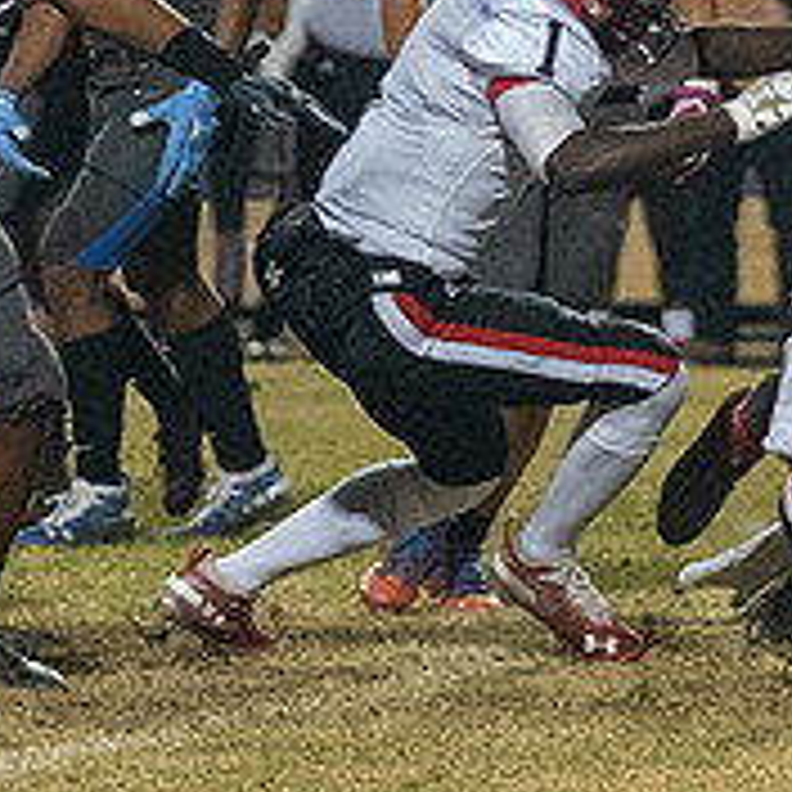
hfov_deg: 2.6
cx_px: 147
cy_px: -78
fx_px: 17395
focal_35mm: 672
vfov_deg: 2.6
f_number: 2.8
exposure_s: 1/640
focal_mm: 110
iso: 10000
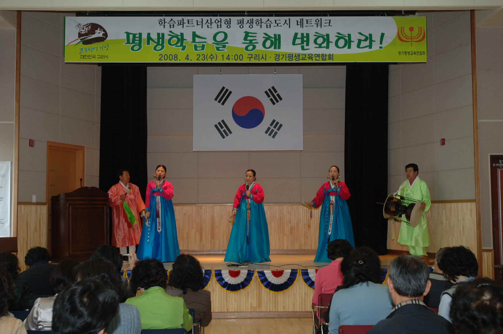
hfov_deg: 41.2
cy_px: 167
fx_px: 670
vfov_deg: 28.0
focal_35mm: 48
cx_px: 252
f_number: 4.5
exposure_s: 1/60
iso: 400
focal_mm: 32
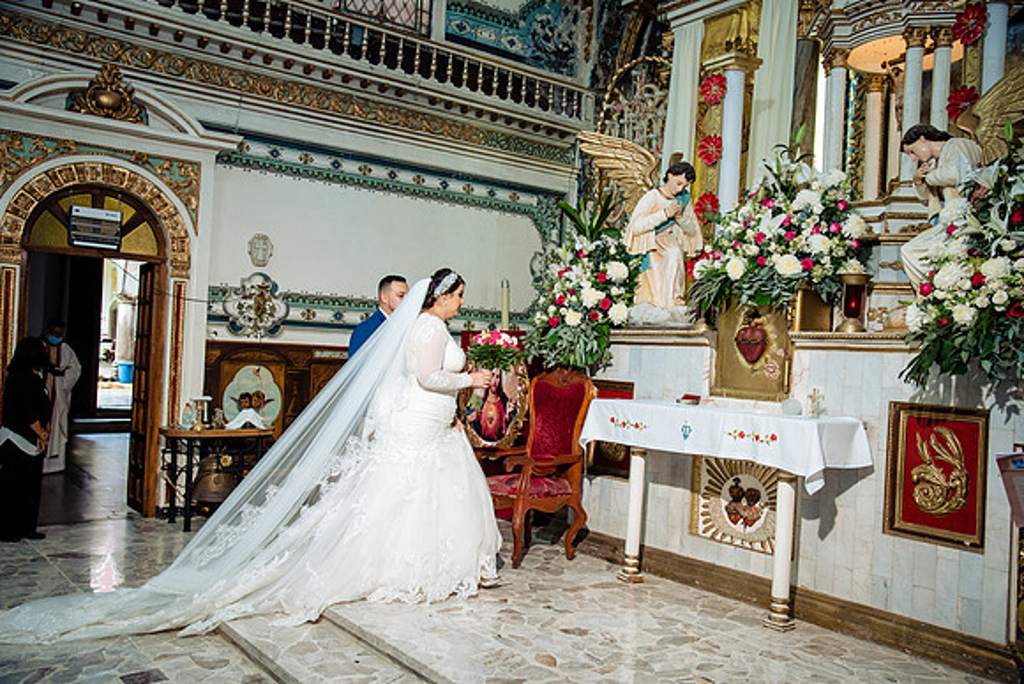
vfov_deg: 42.3
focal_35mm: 31
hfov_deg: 60.3
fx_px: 882
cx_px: 512
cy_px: 342
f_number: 5.6
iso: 2000
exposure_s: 1/125
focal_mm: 31
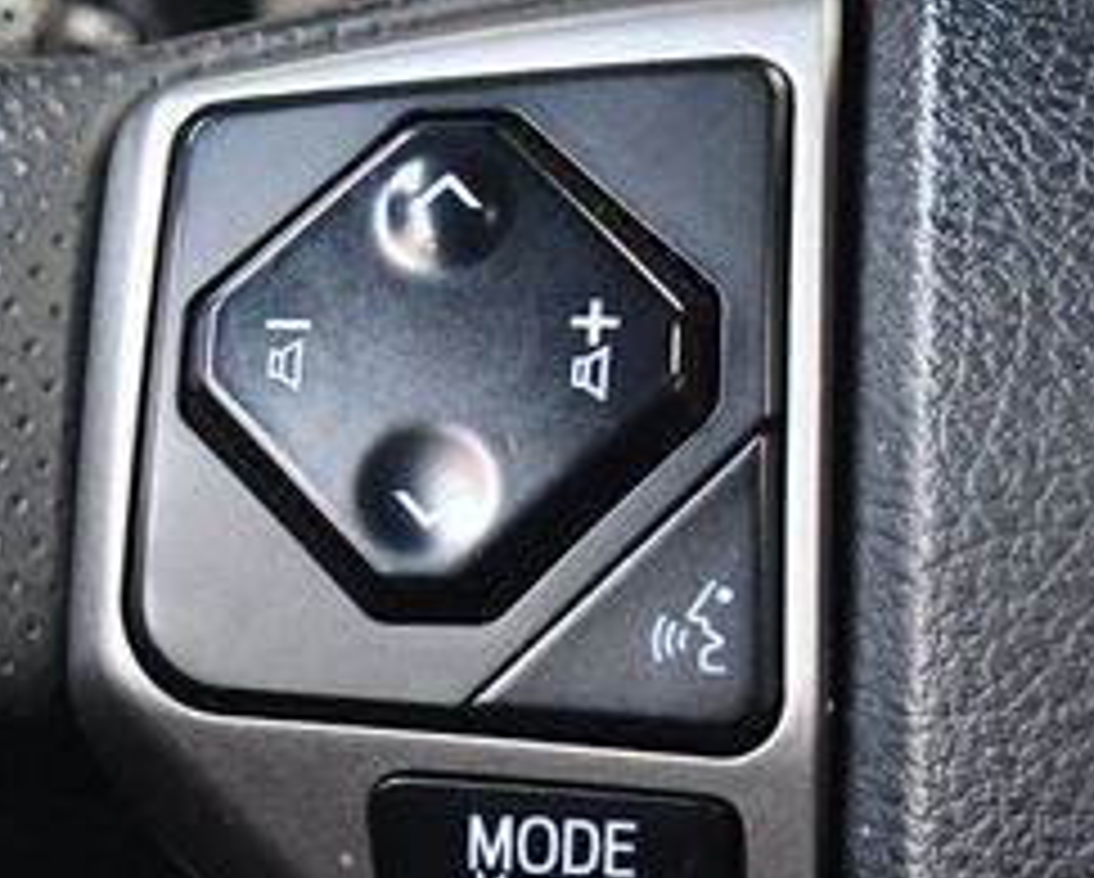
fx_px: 3598
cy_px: 846
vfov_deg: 13.7
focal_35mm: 111
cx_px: 482
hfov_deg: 17.3
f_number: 4.5
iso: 6400
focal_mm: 30
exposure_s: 1/60
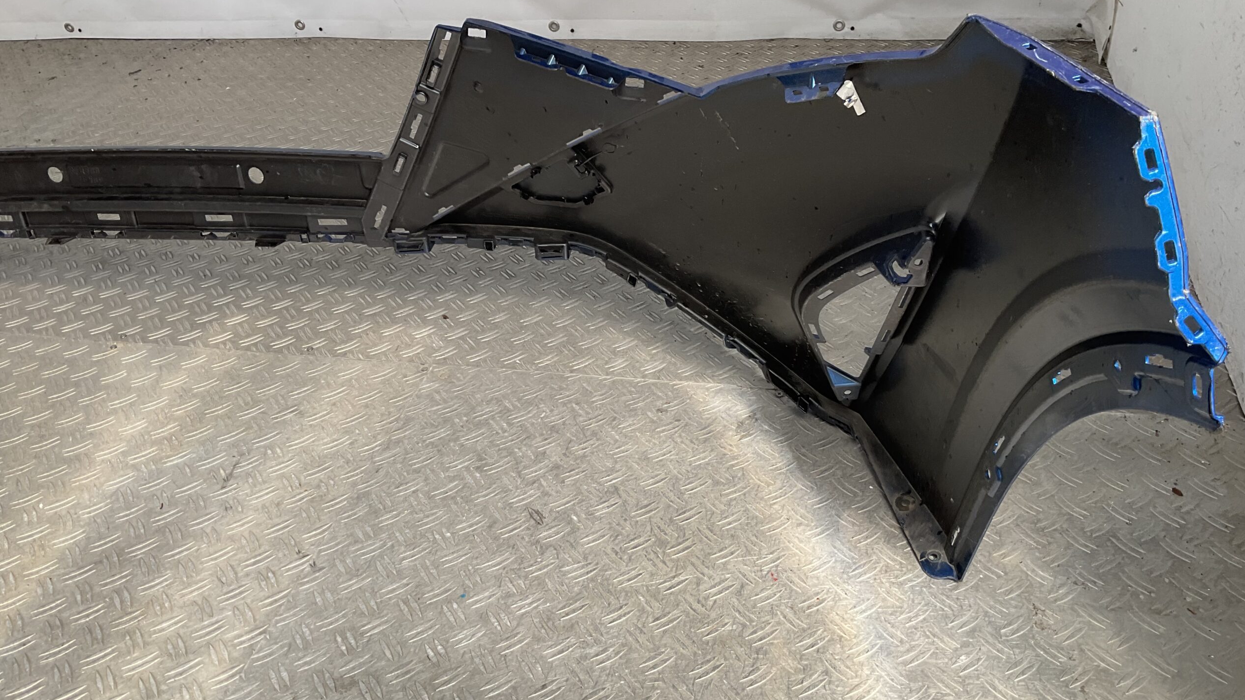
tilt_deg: -32.5
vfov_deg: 36.6
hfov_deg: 61.0
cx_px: 622
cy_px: 318
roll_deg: +6.0
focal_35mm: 32
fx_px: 1056
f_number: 1.8
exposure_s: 1/442
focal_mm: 3
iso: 16
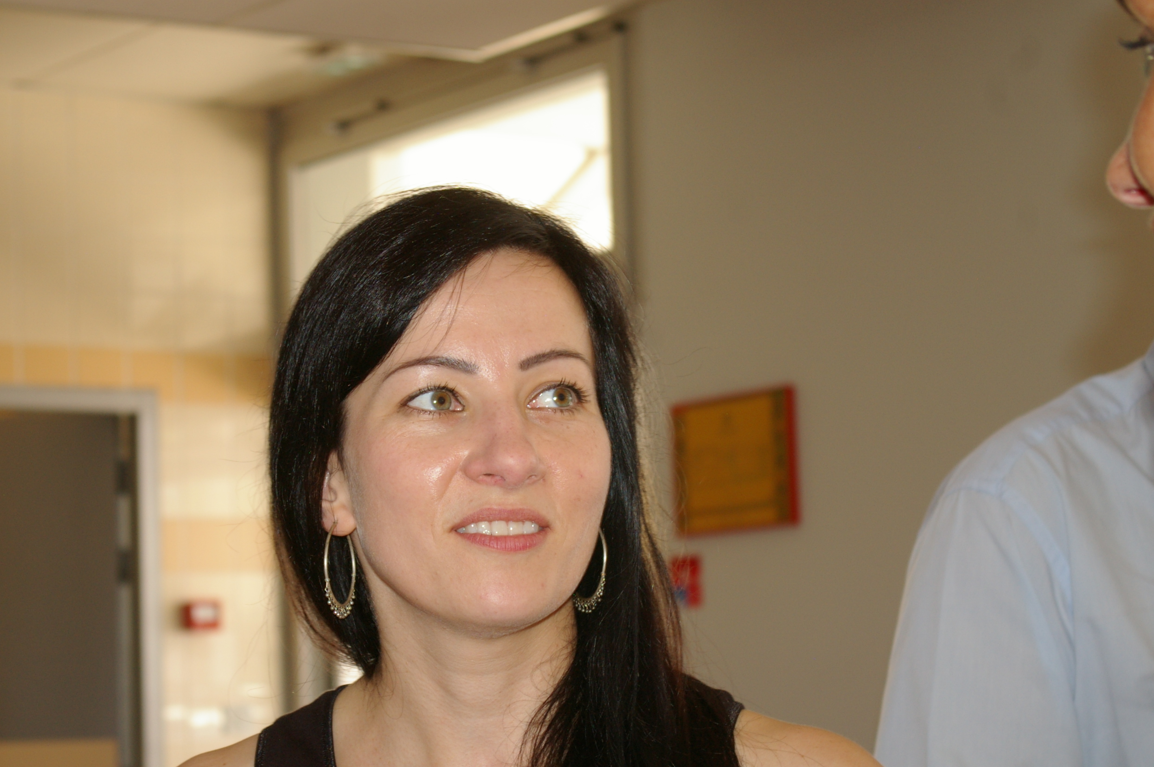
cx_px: 490
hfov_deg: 24.9
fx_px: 2613
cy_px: 463
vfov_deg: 16.7
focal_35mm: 82
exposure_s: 1/60
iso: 400
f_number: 5.6
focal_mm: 45
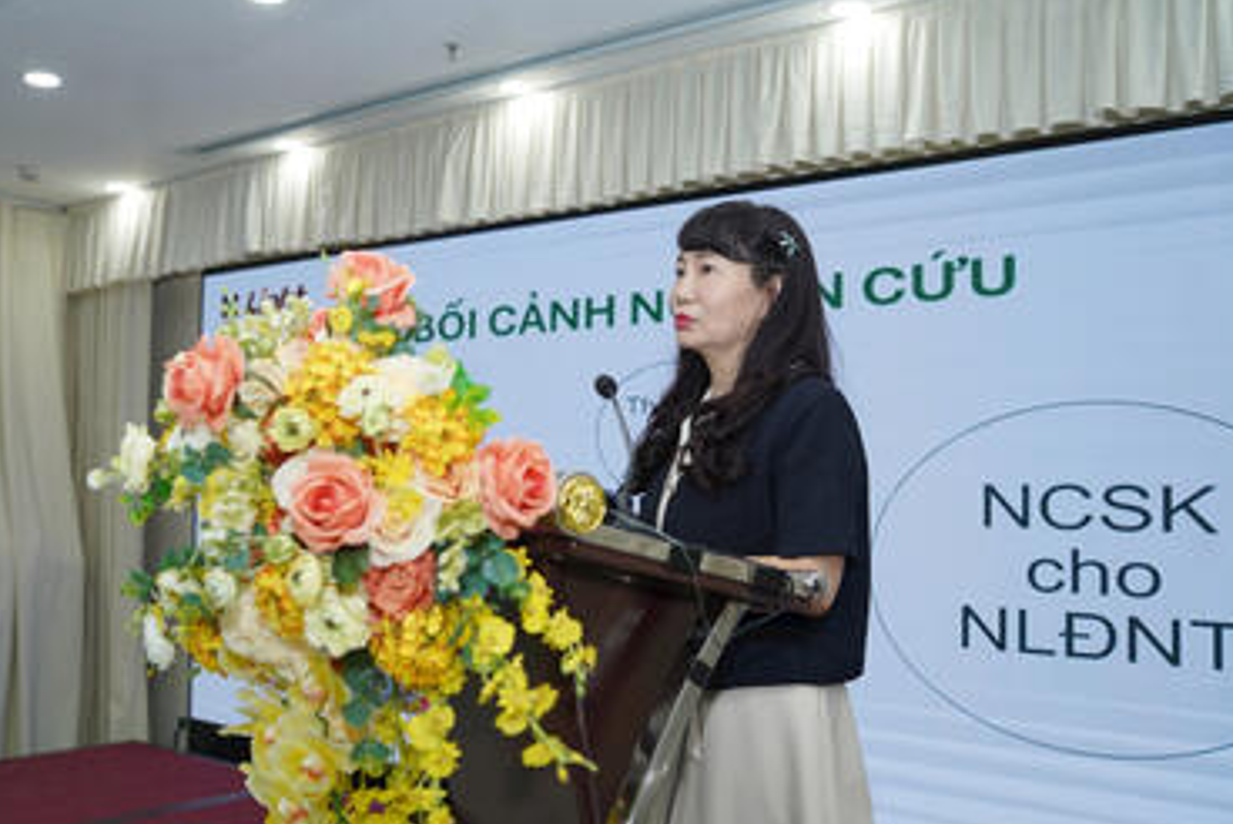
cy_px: 414
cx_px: 576
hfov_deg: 50.6
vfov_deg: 35.1
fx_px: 1302
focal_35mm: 38
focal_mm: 35
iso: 250
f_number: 3.2
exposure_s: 1/125
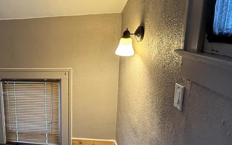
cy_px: 73
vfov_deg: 37.2
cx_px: 26
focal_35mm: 34
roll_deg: +2.0
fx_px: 215
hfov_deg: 50.7
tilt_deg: -11.2
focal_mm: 2.22
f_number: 2.2
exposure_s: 1/60
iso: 400
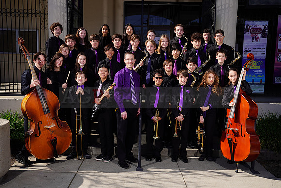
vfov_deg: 34.2
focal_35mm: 39
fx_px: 304
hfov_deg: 49.5
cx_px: 140
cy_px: 94
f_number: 10
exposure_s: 1/250
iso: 100
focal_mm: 39
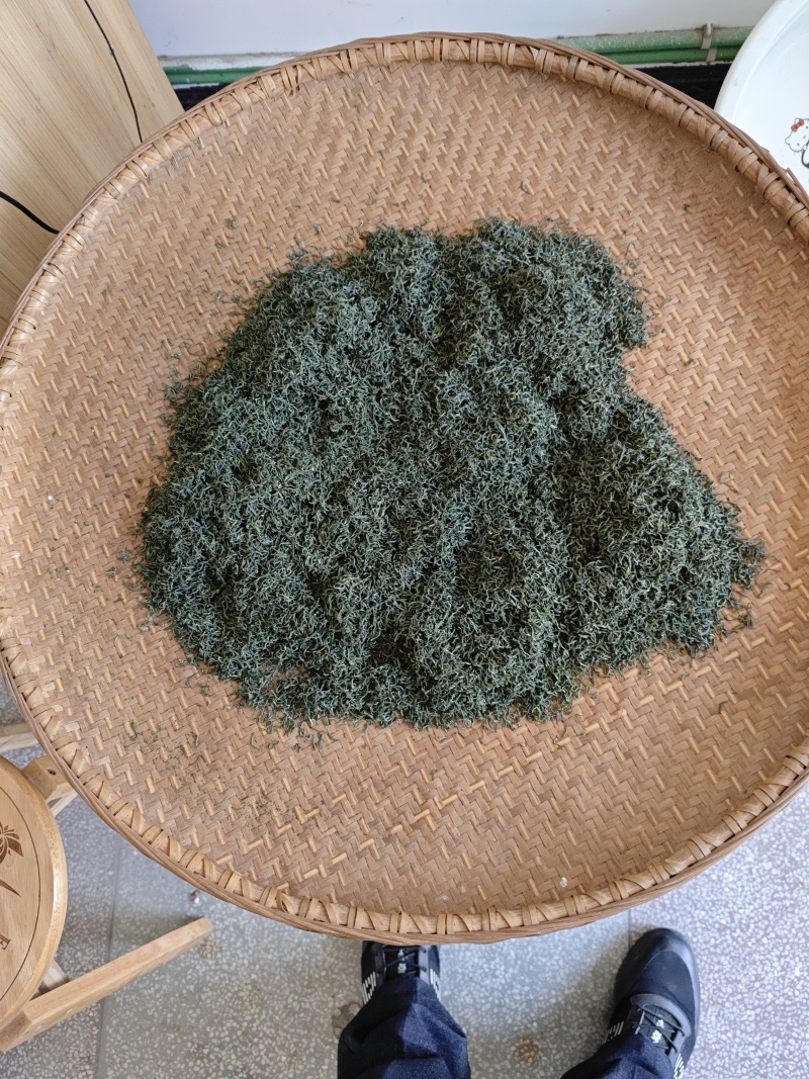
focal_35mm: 24
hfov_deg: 56.8
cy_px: 540
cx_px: 404
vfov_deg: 71.6
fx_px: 748
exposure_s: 1/96.9
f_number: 1.6
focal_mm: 5.84
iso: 320
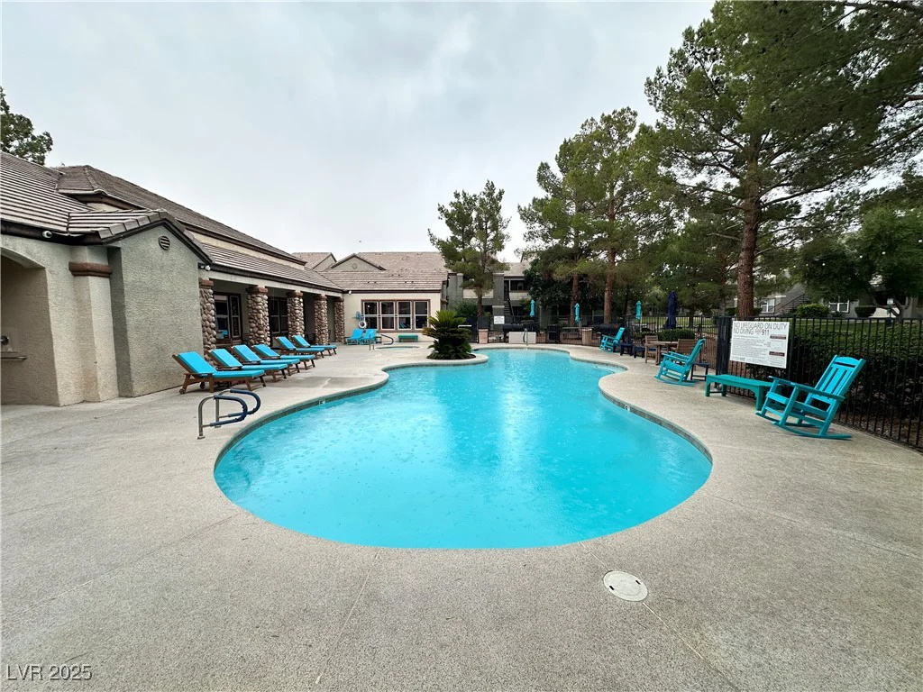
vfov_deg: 85.7
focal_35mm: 14
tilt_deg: -4.3
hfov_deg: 102.1
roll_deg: +0.3
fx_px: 373
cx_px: 462
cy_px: 346
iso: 40
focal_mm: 2.22
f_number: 2.2
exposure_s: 1/136
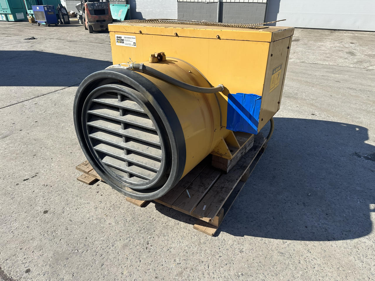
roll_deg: +0.5
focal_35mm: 24
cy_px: 140
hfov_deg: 71.6
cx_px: 188
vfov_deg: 56.8
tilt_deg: -24.6
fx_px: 260
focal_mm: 6.86
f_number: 1.78
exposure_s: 1/3247
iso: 80
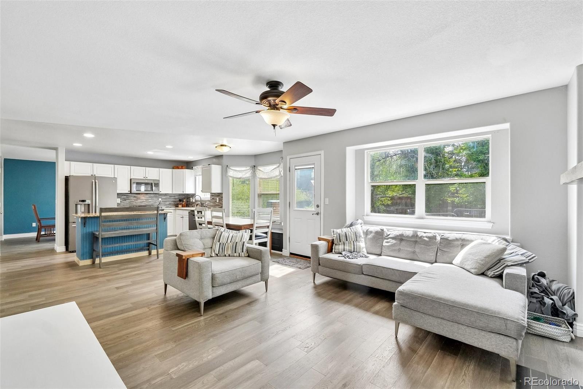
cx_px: 292
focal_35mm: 15
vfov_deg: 77.3
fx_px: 243
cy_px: 194
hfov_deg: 100.4
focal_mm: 10
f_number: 8
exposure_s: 1/25
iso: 800
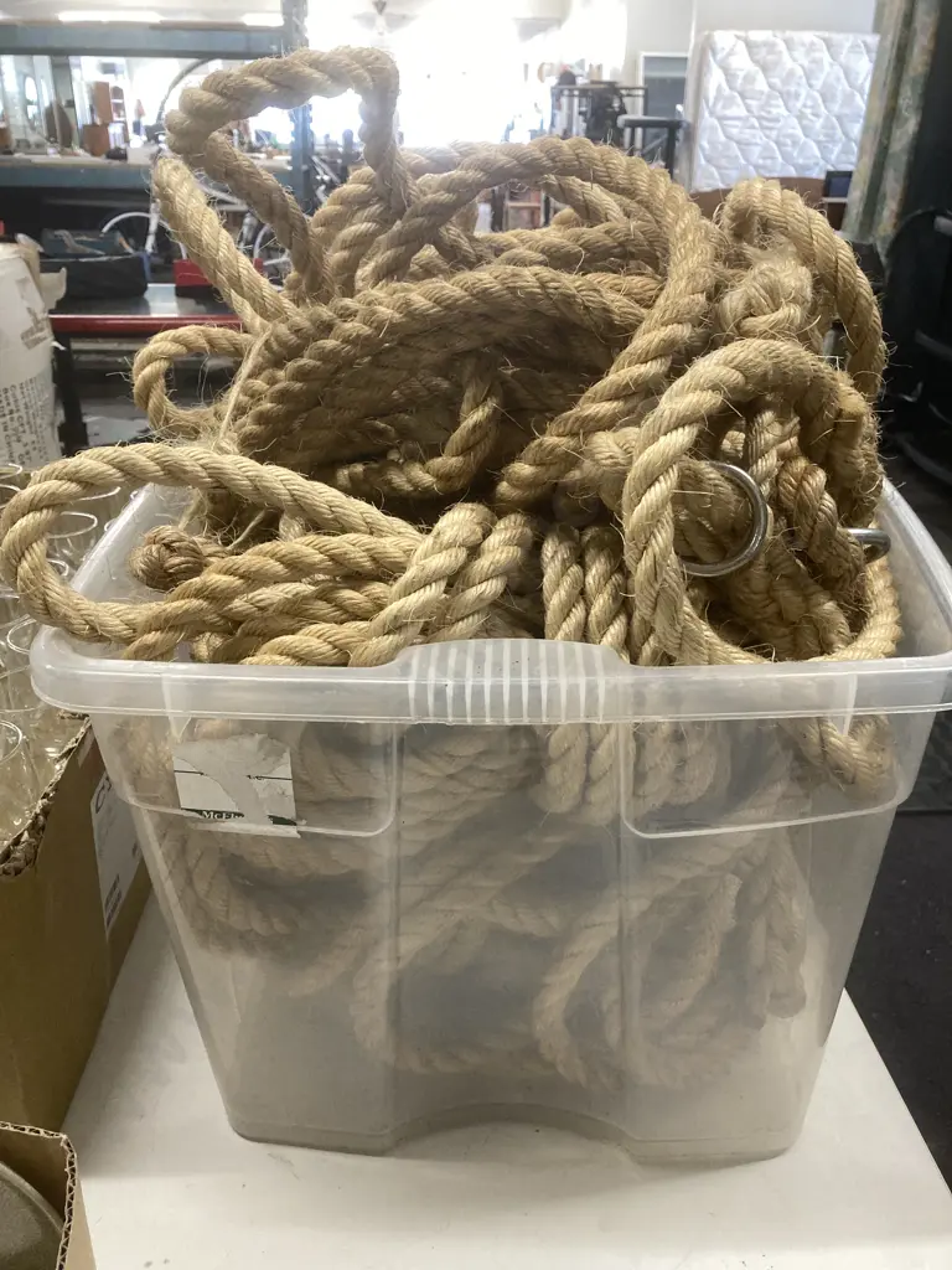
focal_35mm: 28
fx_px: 1027
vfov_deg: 63.4
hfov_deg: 49.7
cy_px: 635
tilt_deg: -25.4
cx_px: 476
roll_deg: -1.9
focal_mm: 3.99
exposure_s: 1/100
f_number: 1.8
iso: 160
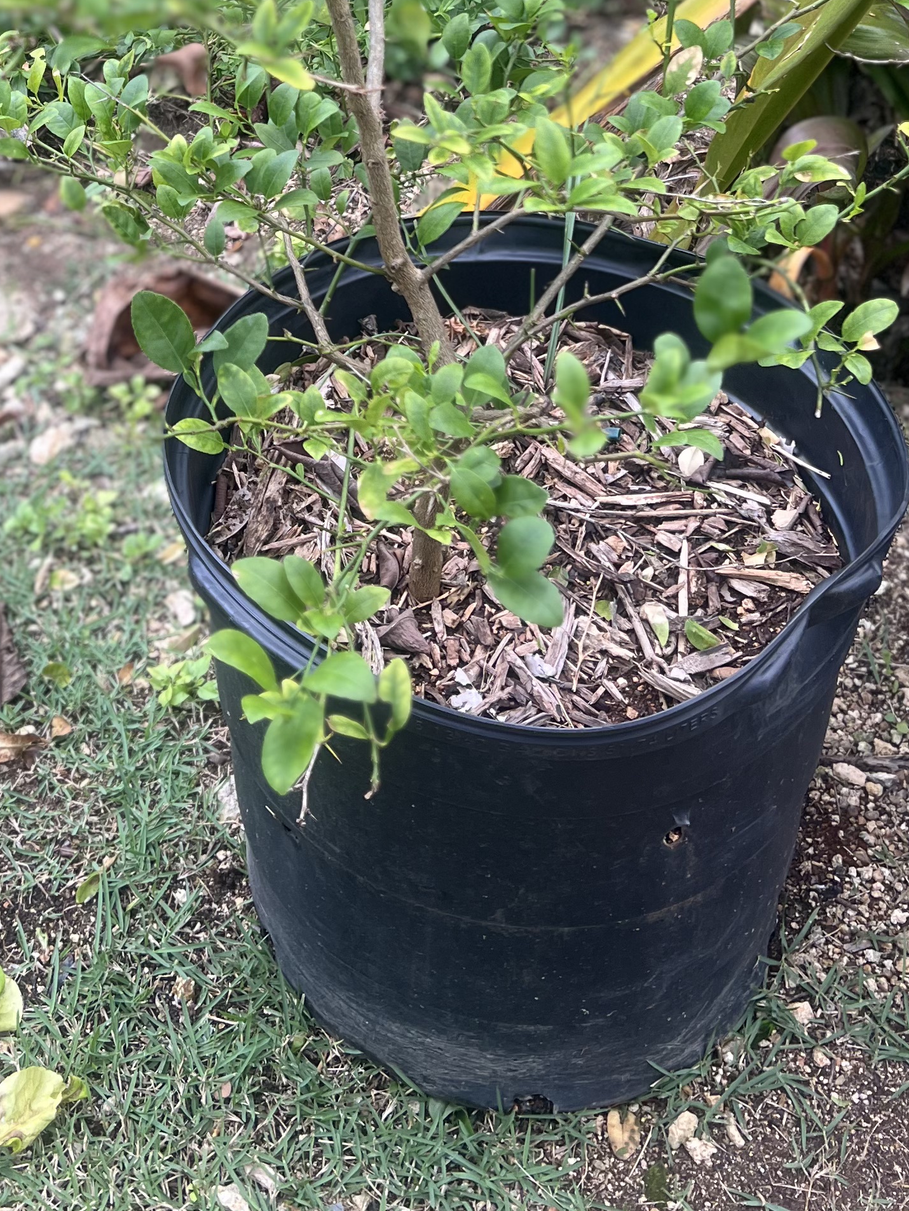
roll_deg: +0.3
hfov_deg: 26.1
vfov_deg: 32.2
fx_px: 1925
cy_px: 3
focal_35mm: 55
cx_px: 199
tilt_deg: -28.5
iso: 40
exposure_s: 1/219
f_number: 1.5
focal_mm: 5.7
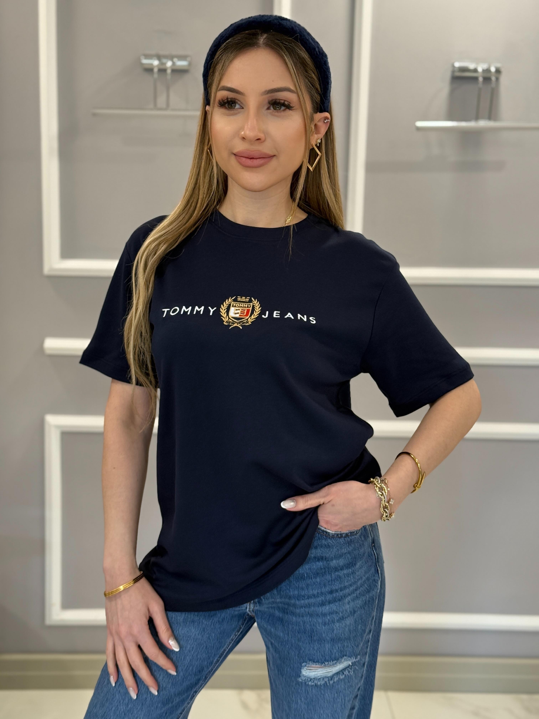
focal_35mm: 48
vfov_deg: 39.7
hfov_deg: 30.3
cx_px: 270
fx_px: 997
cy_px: 360
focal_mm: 6.76
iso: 160
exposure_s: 1/60
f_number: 1.78
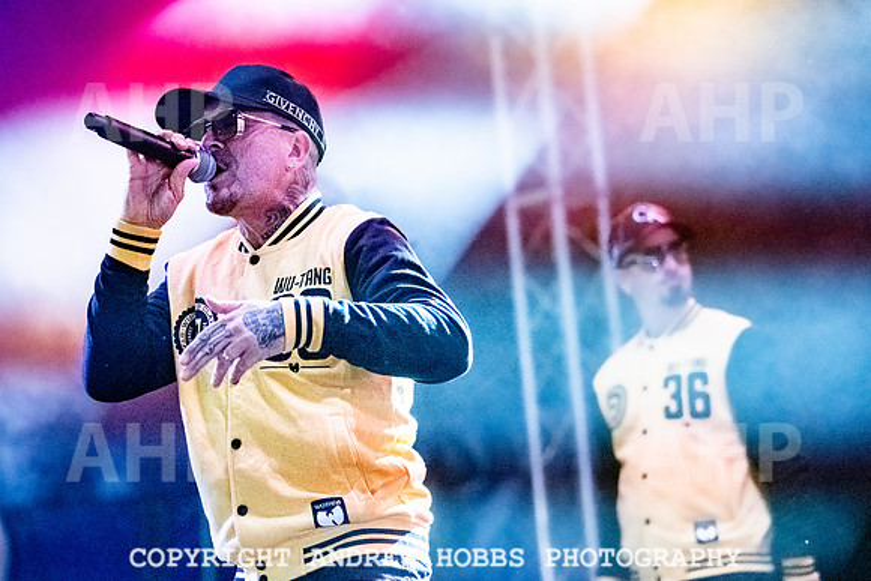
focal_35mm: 131
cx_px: 250
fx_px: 3164
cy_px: 164
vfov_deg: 10.5
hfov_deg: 15.6
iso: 2500
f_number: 2.8
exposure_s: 1/2000
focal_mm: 90
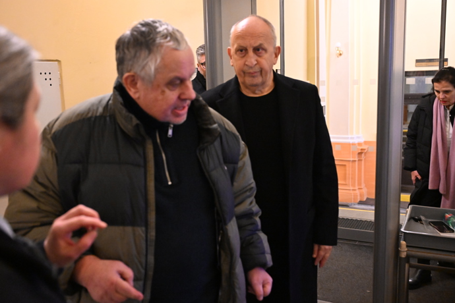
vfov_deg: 38.4
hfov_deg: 55.1
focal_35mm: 34
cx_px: 228
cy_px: 152
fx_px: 436
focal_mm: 34.5
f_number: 4
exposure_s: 1/160
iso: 8000
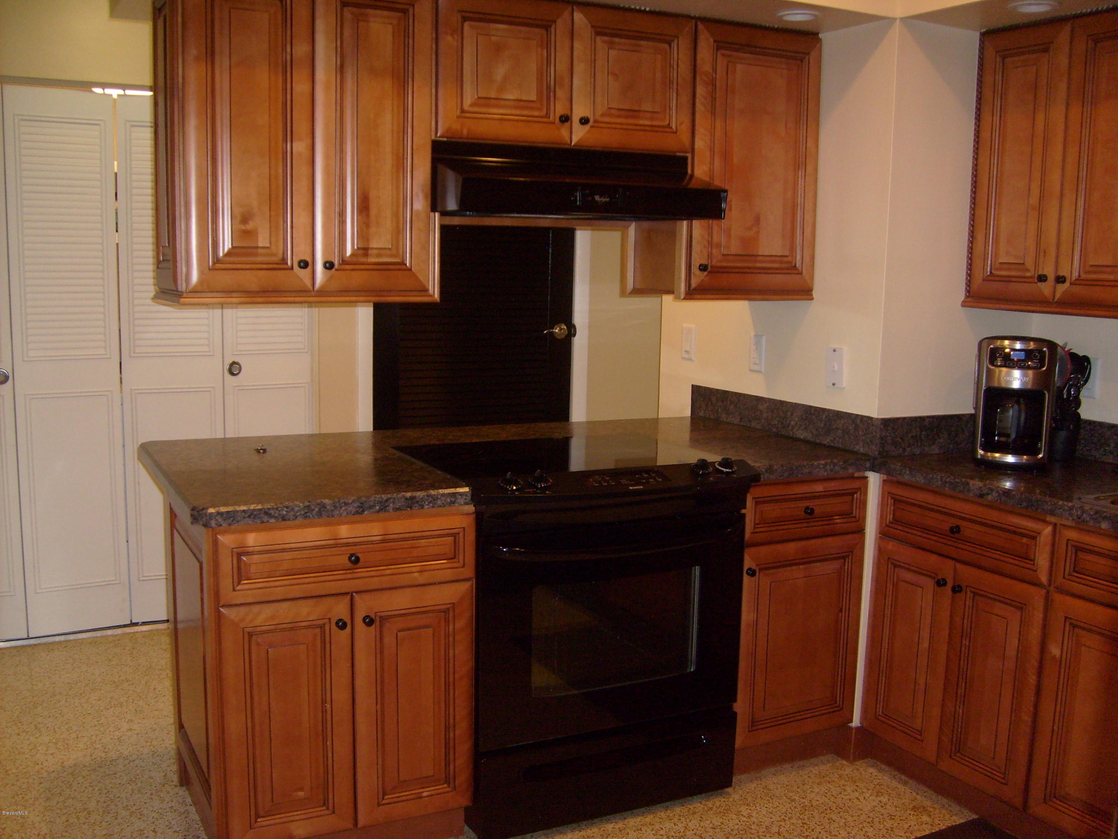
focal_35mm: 35
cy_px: 420
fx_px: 1130
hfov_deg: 52.6
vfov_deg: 40.7
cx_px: 559
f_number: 2.8
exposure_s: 1/45
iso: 100
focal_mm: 5.8
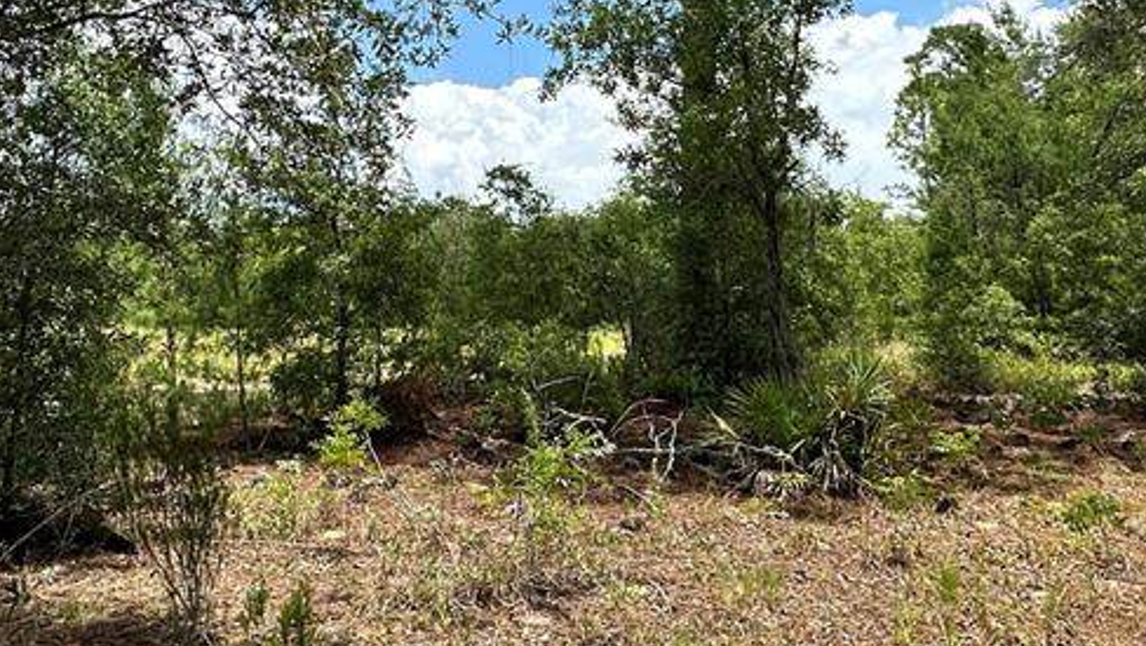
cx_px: 580
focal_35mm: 32
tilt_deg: +10.2
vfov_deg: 35.7
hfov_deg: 61.0
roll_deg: -0.8
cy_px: 143
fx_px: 973
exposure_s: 1/1416
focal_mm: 2.22
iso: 40
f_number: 2.2
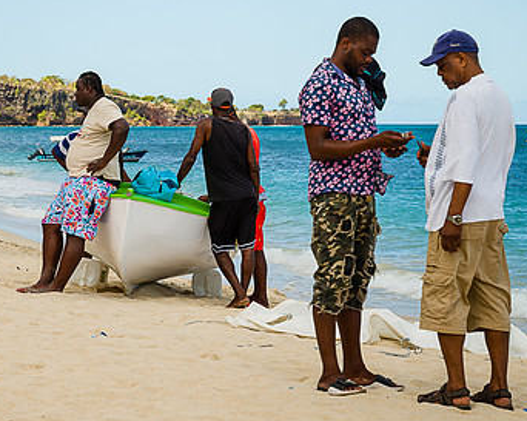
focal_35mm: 137
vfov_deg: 11.2
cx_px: 129
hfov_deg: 14.0
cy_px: 117
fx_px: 2135
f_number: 6.3
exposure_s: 1/320
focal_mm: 70
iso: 90
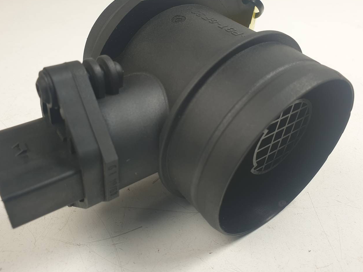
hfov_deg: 59.9
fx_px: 315
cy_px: 121
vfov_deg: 46.7
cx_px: 171
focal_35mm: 30
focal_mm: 4.3
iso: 50
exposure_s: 1/118
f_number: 2.4
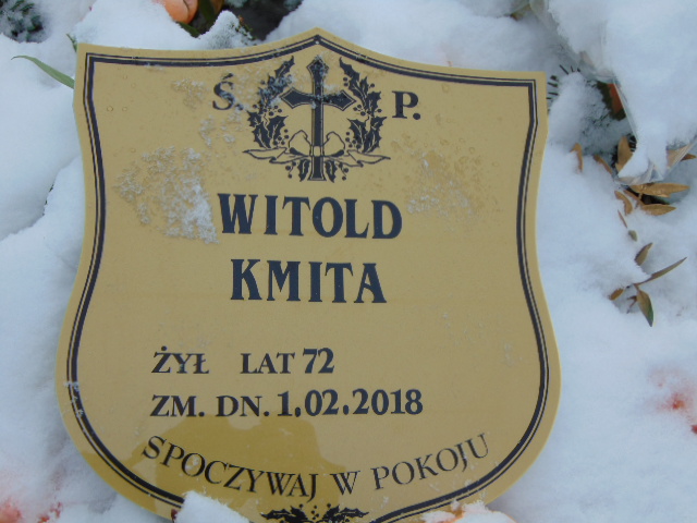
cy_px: 262
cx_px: 348
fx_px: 1007
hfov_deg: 38.2
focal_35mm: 50
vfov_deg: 29.1
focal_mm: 9
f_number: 3.5
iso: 80
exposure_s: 1/400
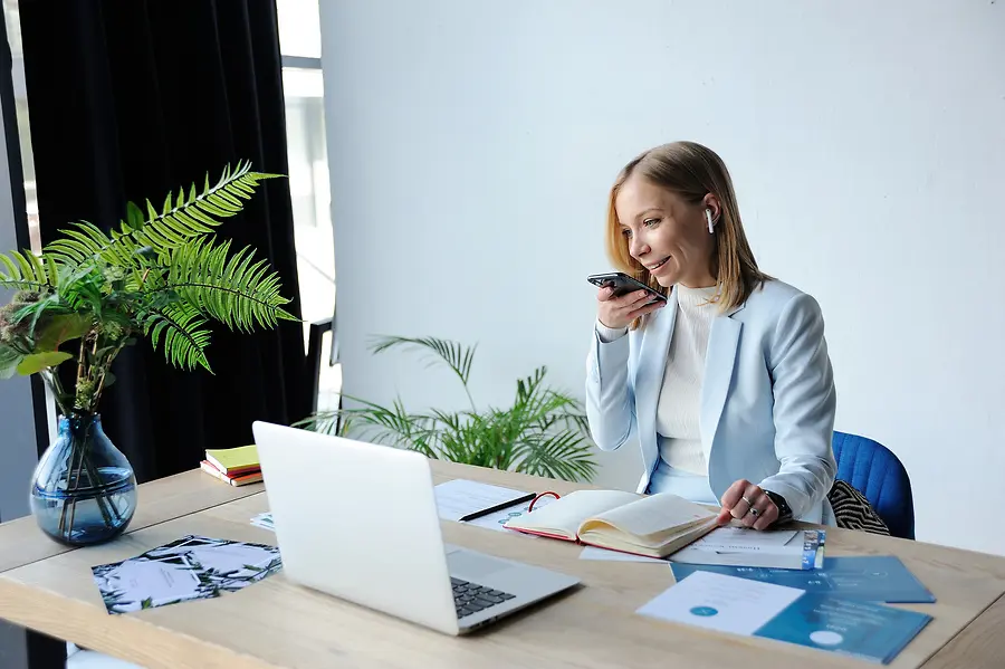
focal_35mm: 45
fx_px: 1256
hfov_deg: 43.6
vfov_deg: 29.8
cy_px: 334
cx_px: 502
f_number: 3.5
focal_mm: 45
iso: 500
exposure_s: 1/100
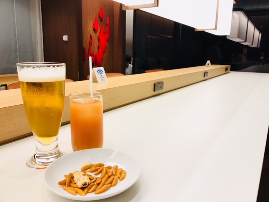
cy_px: 101
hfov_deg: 63.4
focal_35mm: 28
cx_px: 134
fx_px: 218
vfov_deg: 49.7
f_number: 1.8
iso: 25
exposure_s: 1/30
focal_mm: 3.99
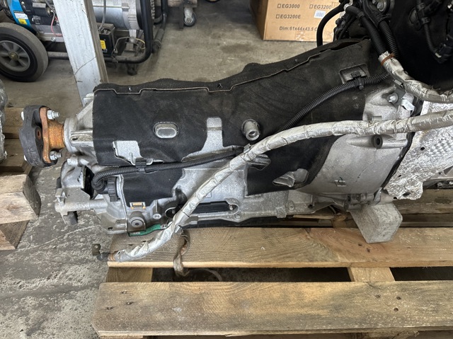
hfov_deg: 71.6
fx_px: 314
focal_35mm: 24
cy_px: 170
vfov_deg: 56.8
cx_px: 226
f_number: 1.78
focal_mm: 6.86
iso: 250
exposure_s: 1/60
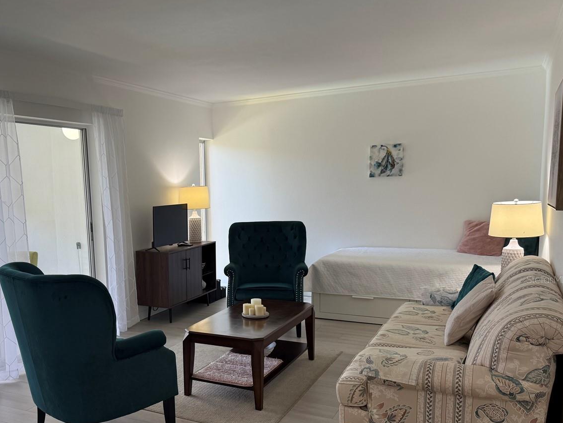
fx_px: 553
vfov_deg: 41.3
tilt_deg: -8.5
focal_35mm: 34
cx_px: 175
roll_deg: +1.9
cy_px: 279
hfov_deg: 52.6
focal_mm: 6.76
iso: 80
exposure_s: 1/132
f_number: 1.78
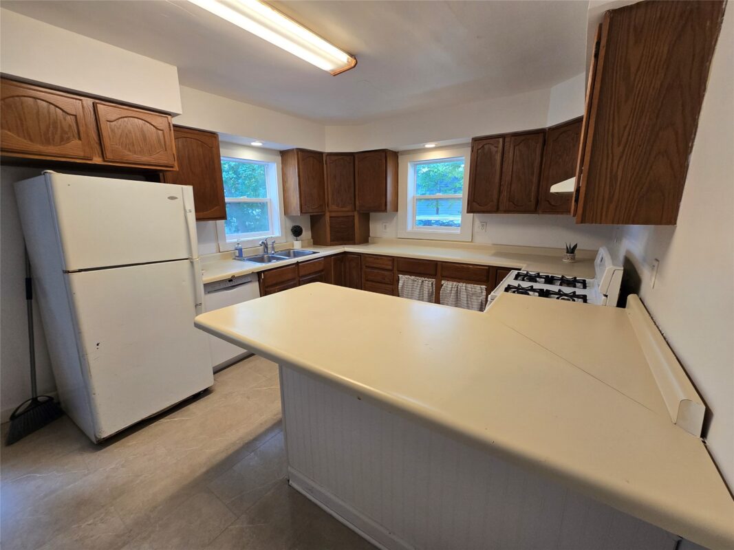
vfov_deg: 89.9
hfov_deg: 106.2
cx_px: 367
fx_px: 276
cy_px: 275
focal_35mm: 13
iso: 100
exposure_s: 1/60
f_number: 2.2
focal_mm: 2.2
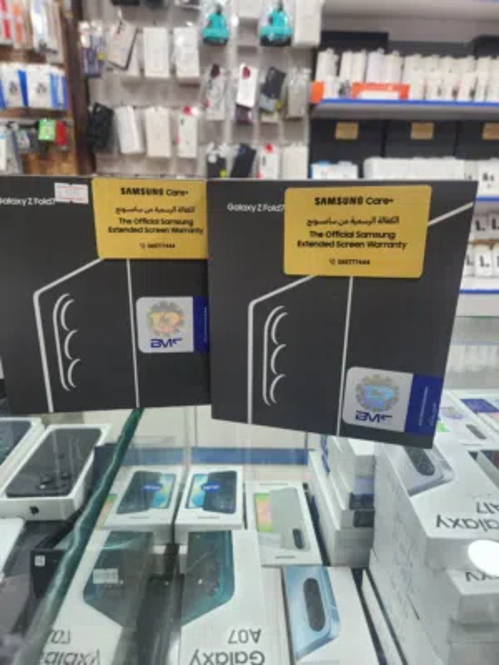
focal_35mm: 23
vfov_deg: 73.9
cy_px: 332
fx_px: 442
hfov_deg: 58.9
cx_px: 250
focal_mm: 5.4
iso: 50
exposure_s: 1/100
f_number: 1.8
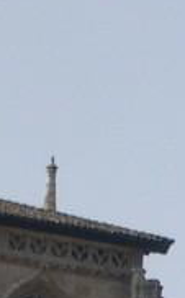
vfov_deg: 3.6
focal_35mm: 580
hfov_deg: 2.2
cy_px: 504
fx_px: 4701
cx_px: 544
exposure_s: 1/602
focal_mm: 20.5
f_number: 4.6
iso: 100
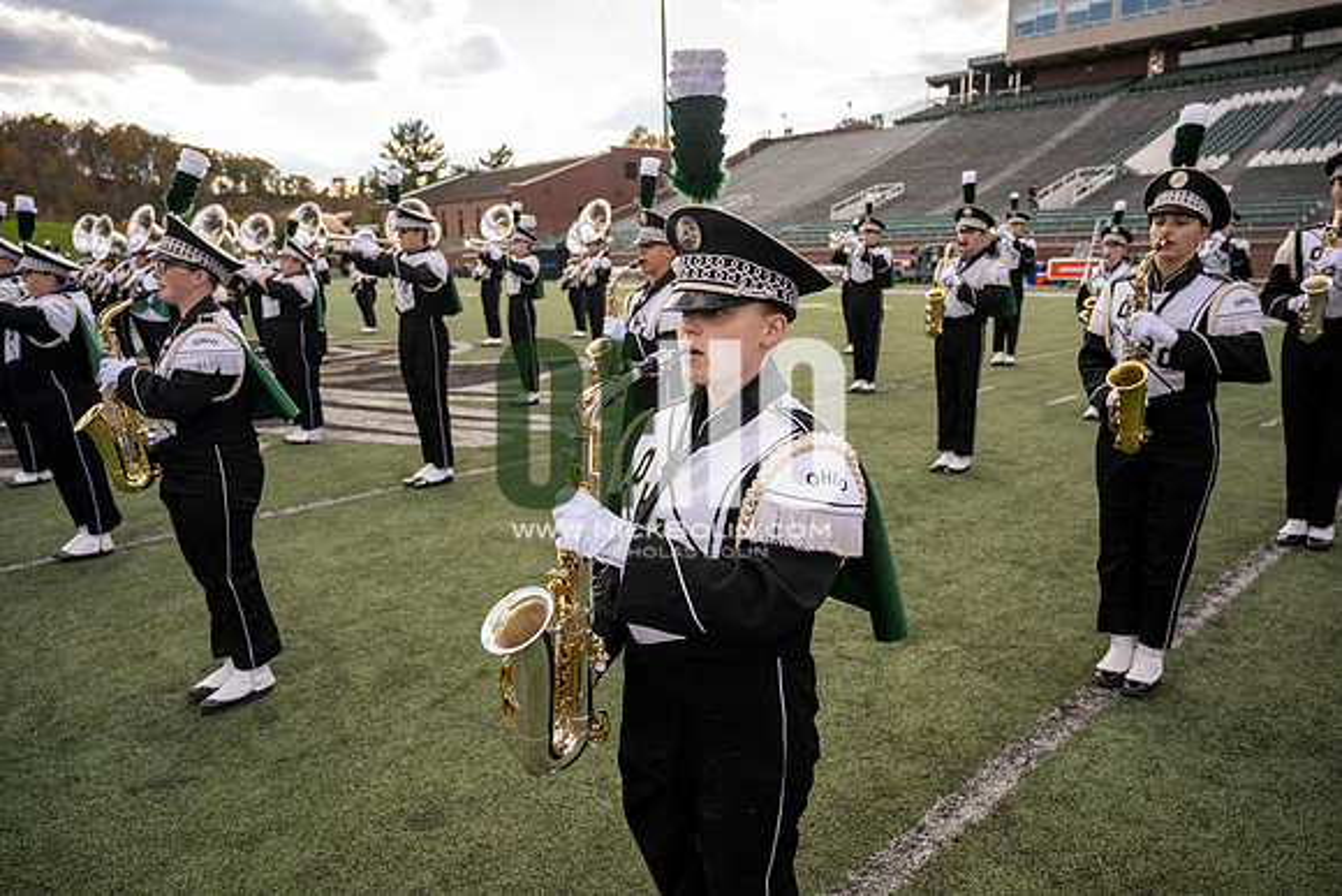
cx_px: 671
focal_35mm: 24
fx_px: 895
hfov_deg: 73.7
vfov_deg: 53.2
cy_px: 448
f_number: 4
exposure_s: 1/2000
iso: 500
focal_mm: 24
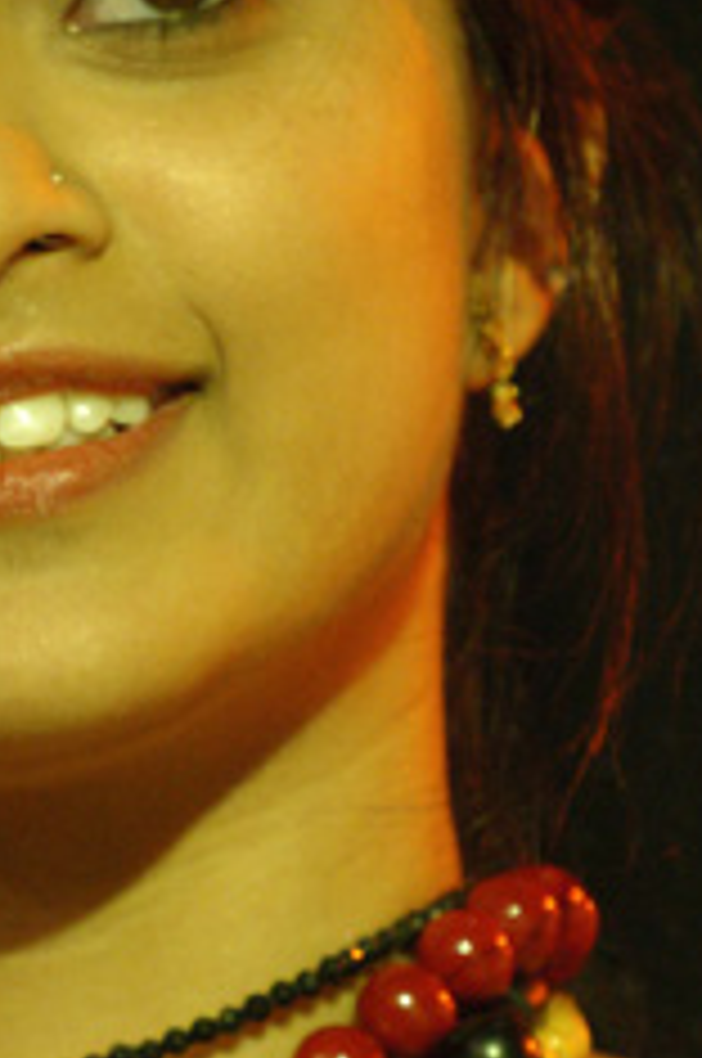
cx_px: -101
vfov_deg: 2.7
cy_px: 320
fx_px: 22441
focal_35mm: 765
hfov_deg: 1.8
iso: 800
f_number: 2.8
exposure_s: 1/30
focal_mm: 200
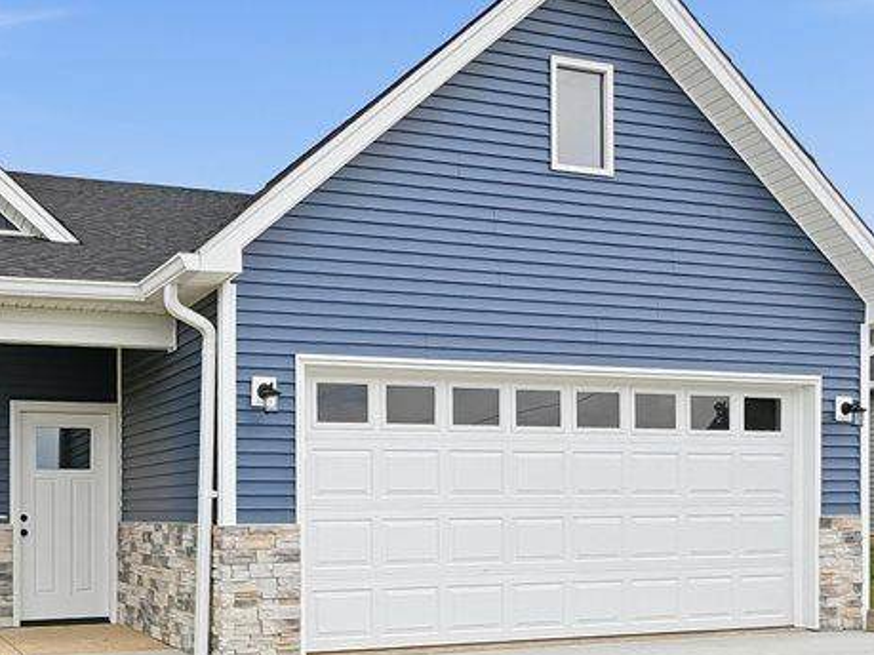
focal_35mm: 39
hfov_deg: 45.8
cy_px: 515
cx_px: 194
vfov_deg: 35.7
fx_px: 984
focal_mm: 2.2
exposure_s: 1/590
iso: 40
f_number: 2.2
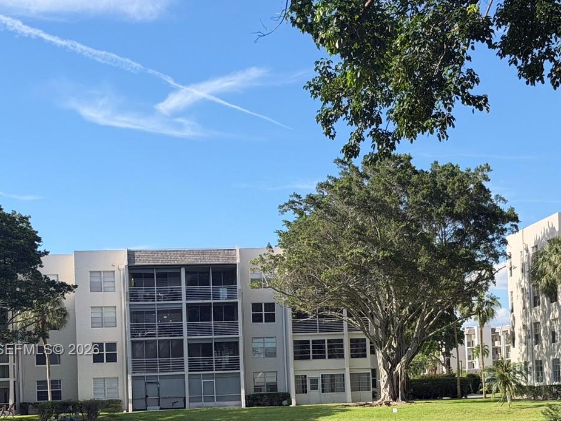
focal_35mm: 83
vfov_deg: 17.6
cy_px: 351
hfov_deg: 23.4
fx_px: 1345
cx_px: 396
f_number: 1.78
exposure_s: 1/2415
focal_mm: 6.76
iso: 64
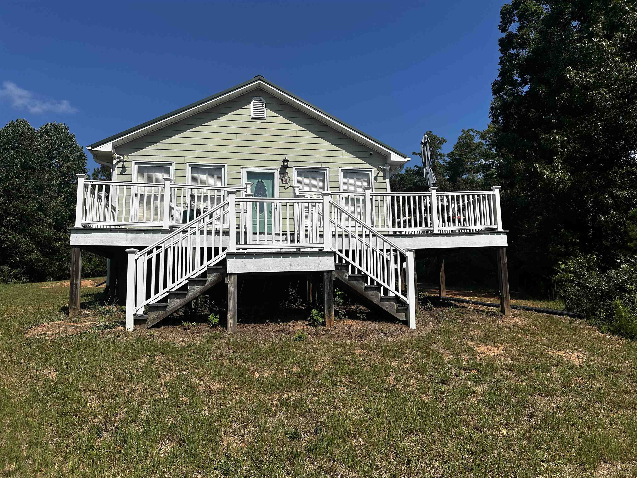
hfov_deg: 71.6
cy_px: 239
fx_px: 442
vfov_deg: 56.8
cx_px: 318
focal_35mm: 24
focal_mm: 6.86
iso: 80
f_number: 1.78
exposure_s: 1/8929
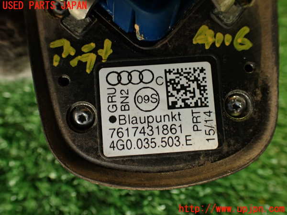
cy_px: 108
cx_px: 144
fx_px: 265
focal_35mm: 32
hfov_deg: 56.8
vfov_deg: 44.2
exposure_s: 1/30
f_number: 2.4
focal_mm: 5.79
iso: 200
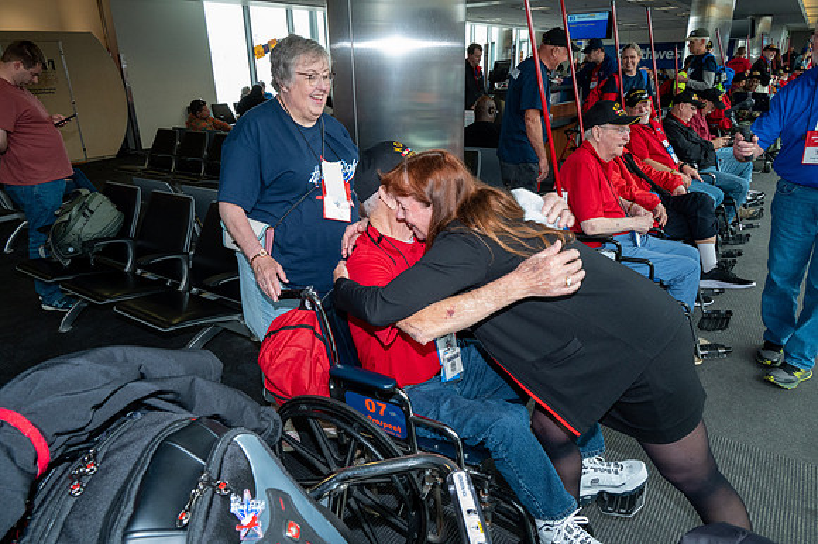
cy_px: 272
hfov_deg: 73.8
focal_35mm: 24
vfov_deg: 53.1
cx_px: 409
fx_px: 545
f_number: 11
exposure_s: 1/80
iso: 3200
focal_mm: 24
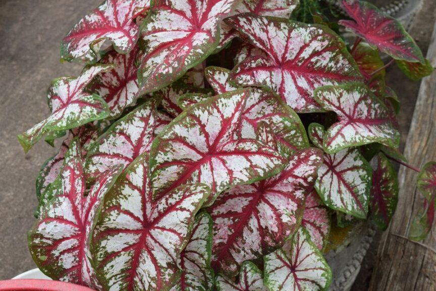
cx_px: 218
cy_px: 146
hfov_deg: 37.9
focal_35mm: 52
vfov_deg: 25.8
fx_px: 636
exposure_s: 1/250
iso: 220
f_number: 8
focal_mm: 35
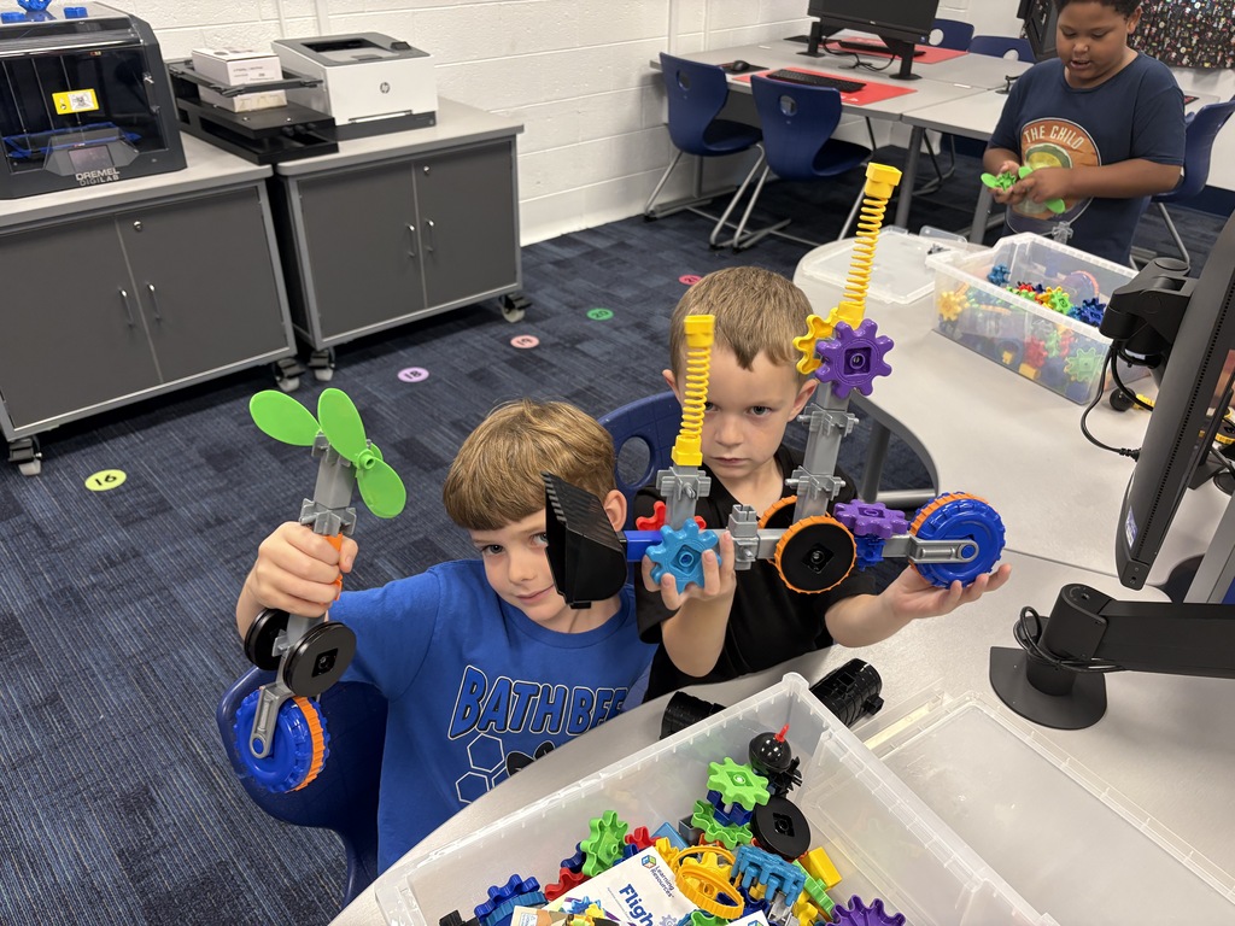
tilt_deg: -33.7
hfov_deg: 67.3
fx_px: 928
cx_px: 618
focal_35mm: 26
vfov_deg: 53.1
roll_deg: -1.8
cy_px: 463
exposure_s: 1/60
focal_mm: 5.96
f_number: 1.6
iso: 160
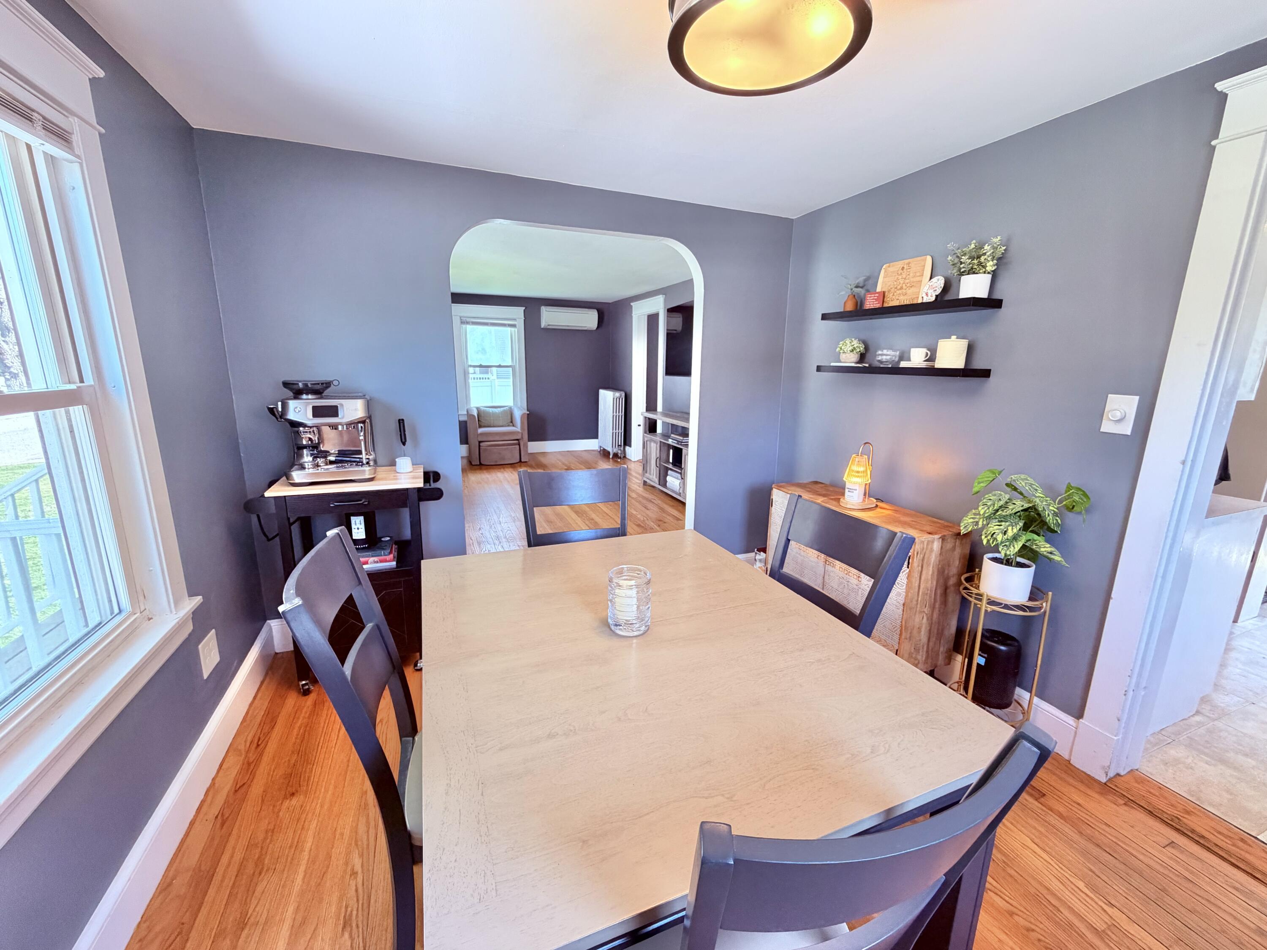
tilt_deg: -13.0
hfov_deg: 102.1
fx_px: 512
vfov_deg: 85.7
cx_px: 634
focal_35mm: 14
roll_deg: +0.2
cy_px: 475
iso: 320
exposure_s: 1/60
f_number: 2.2
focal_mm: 2.22
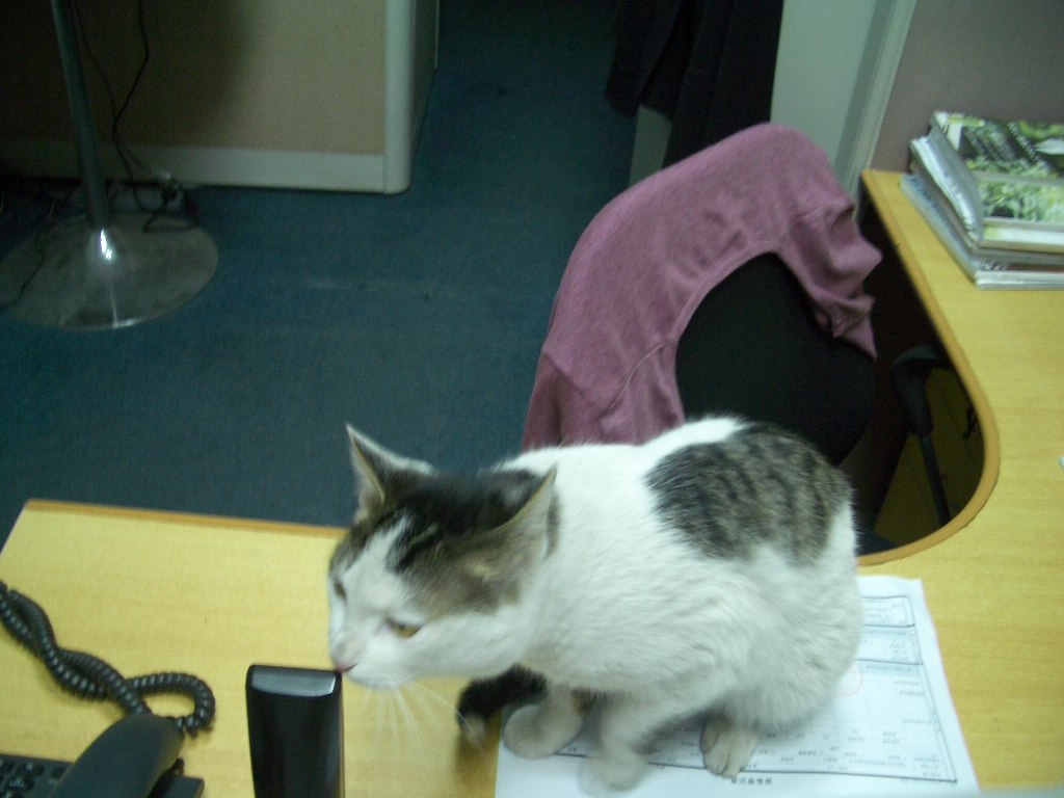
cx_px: 532
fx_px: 1076
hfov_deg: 52.6
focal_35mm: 35
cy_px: 399
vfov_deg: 40.7
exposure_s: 1/8
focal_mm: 5.8
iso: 100
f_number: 2.6
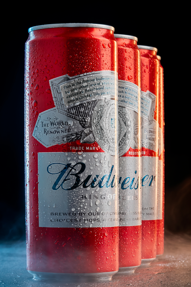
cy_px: 144
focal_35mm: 136
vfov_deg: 15.1
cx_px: 96
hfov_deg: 10.1
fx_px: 1084
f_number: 16
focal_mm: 91
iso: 100
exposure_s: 1/200
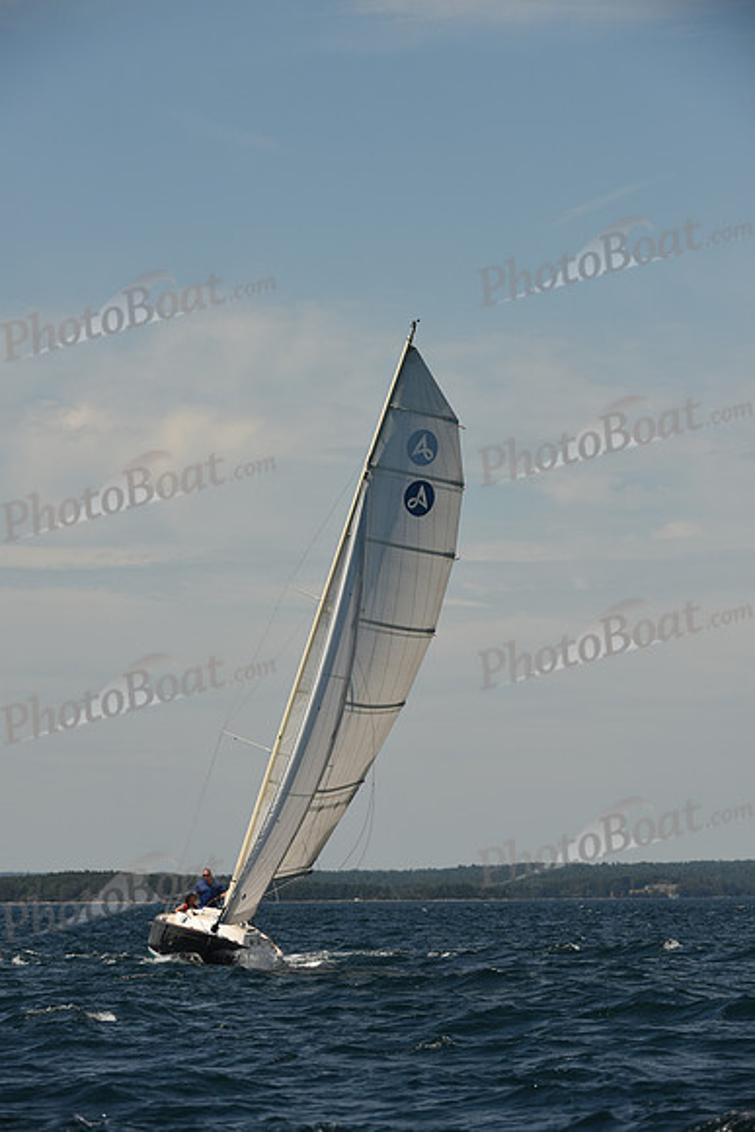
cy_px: 566
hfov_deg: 6.9
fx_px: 6287
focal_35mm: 200
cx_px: 378
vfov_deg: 10.3
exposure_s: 1/1000
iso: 250
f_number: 7.1
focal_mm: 200
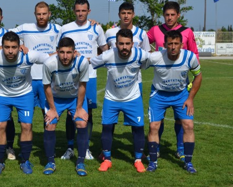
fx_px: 614
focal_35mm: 89
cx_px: 63
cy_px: 78
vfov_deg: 17.3
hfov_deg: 21.3
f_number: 7.1
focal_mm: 42
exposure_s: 1/2000
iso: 360
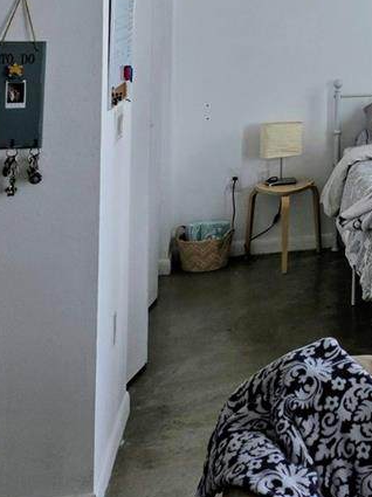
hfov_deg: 20.2
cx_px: 514
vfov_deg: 27.5
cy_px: -39
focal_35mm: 65
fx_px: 933
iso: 80
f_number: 1.7
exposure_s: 1/180
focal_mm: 6.3
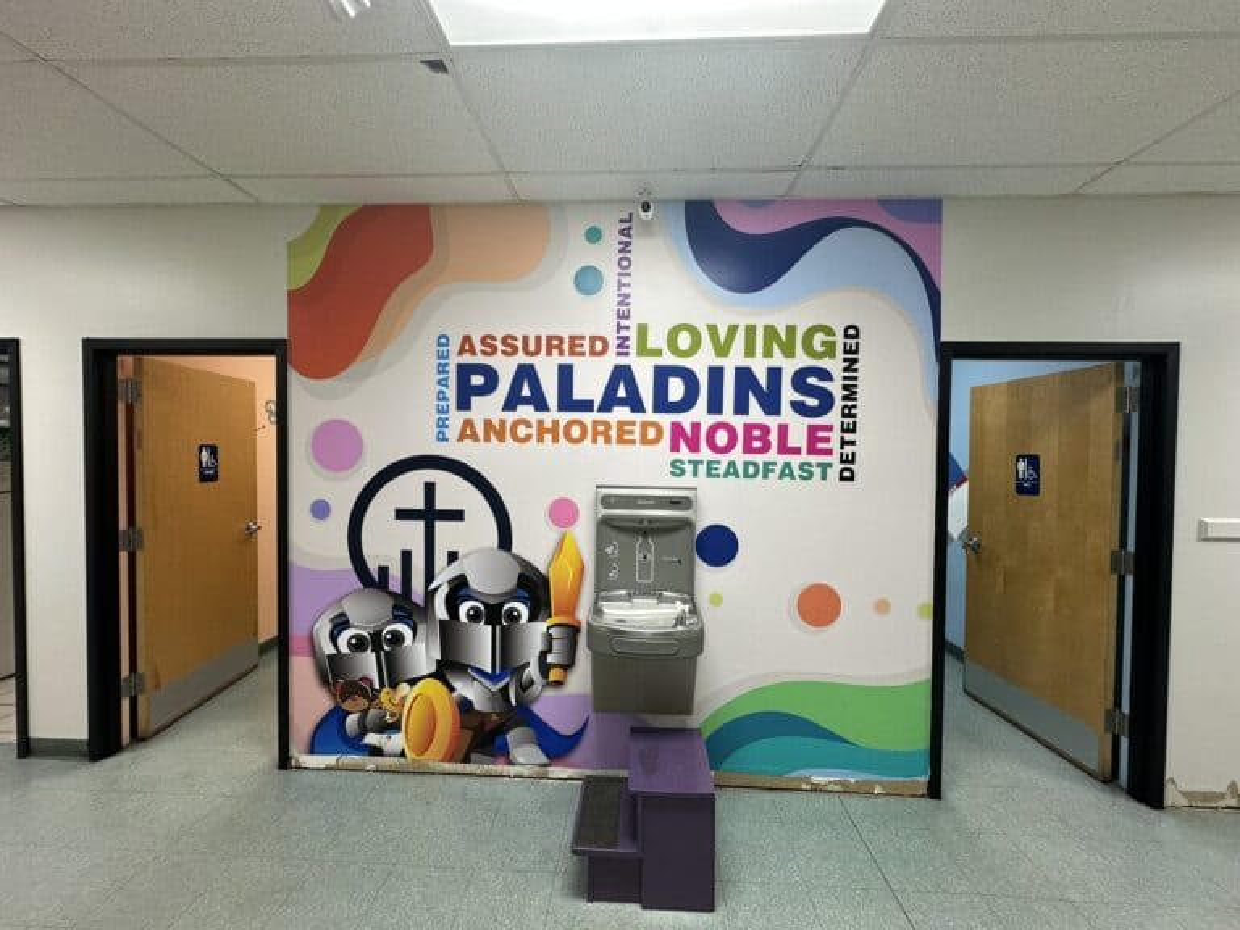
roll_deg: -0.6
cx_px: 620
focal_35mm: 14
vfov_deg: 85.7
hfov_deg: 102.1
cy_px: 465
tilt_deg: -1.0
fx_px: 502
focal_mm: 2.22
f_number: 2.2
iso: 160
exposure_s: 1/120
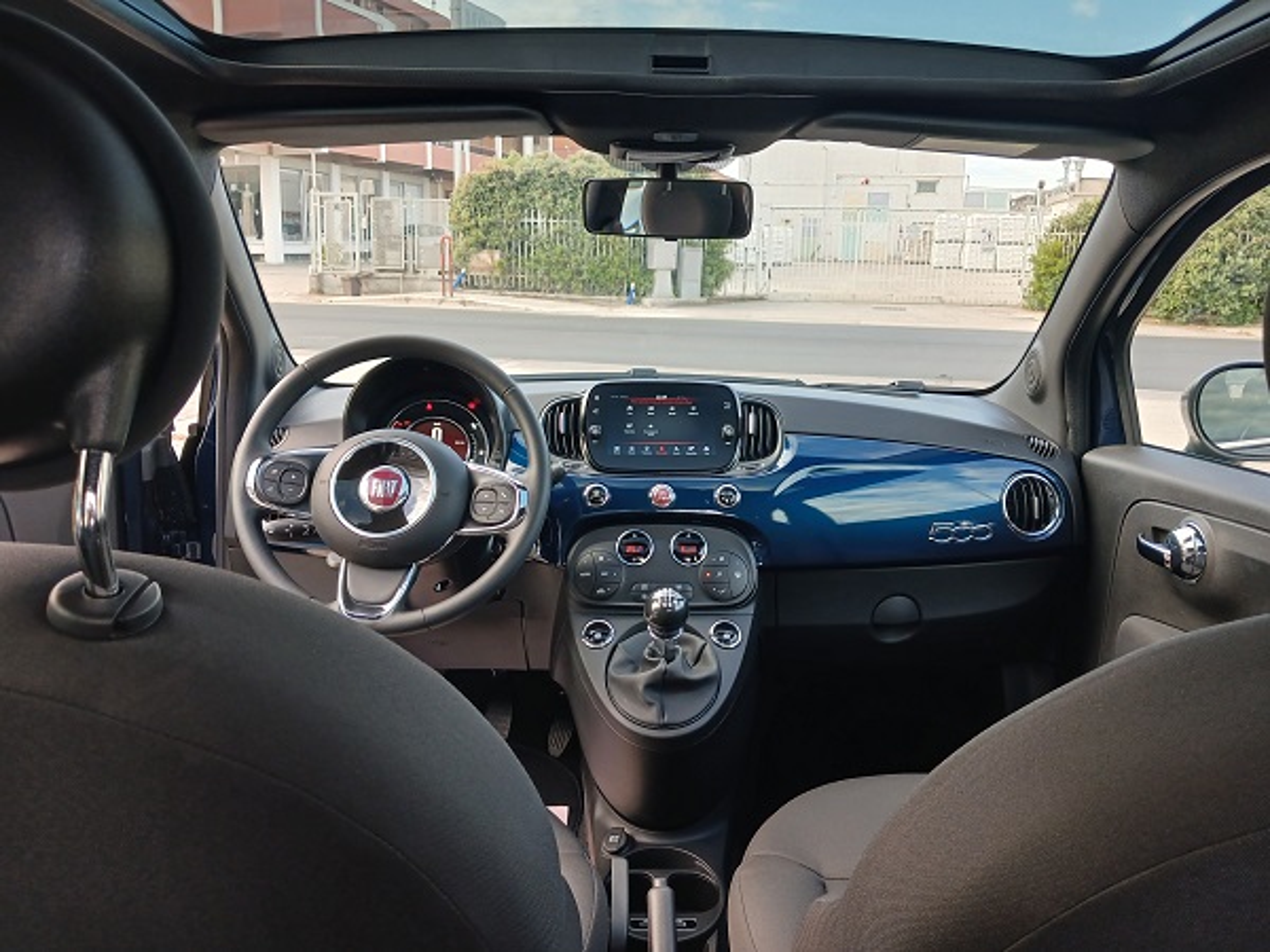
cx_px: 635
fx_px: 991
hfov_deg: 65.3
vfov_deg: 51.4
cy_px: 476
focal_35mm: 27
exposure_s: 1/50
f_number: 1.8
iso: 40
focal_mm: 3.98
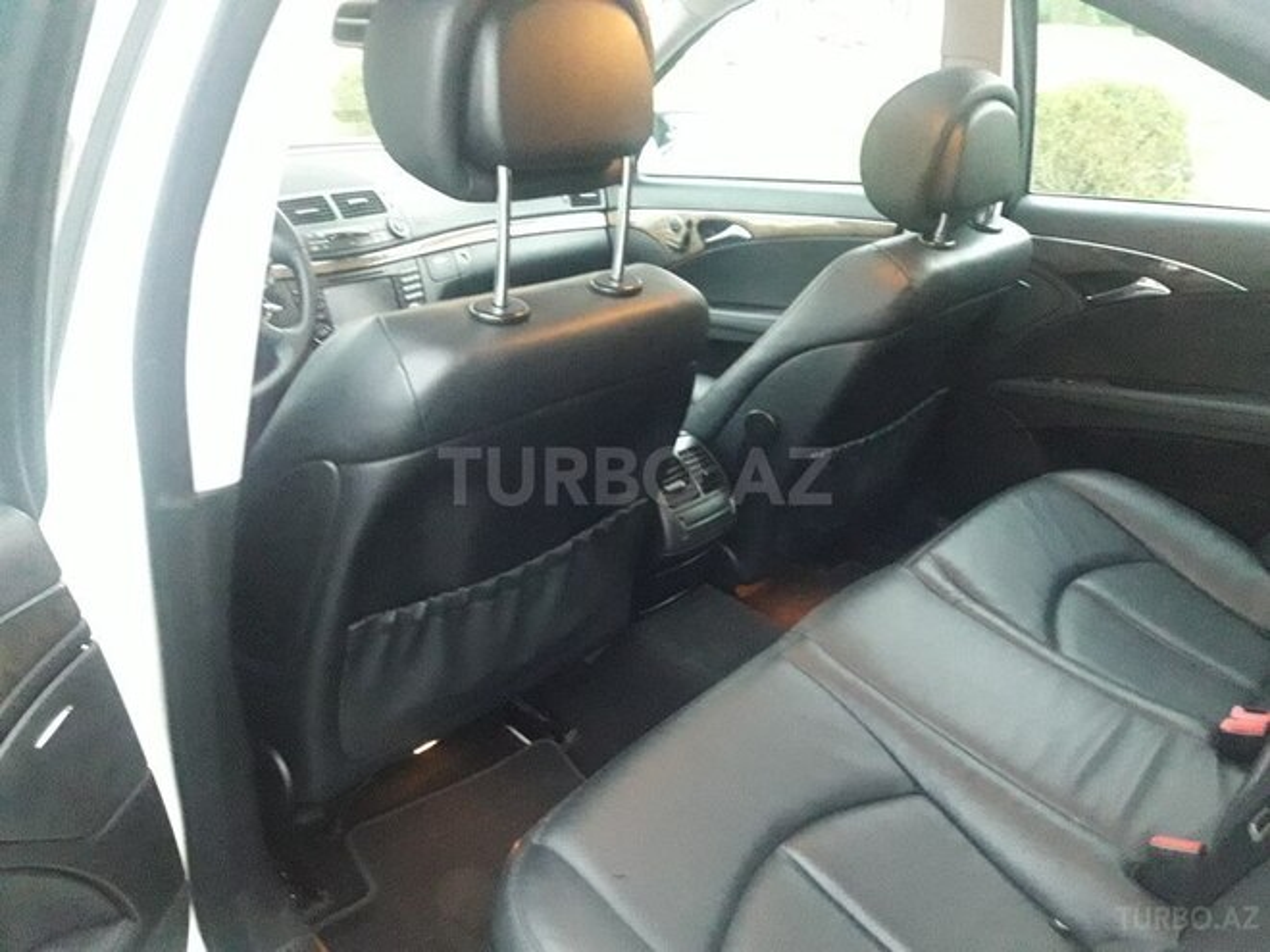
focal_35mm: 28
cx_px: 635
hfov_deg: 63.4
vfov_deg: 49.7
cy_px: 476
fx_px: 1027
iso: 800
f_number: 1.9
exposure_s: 1/17
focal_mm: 3.7
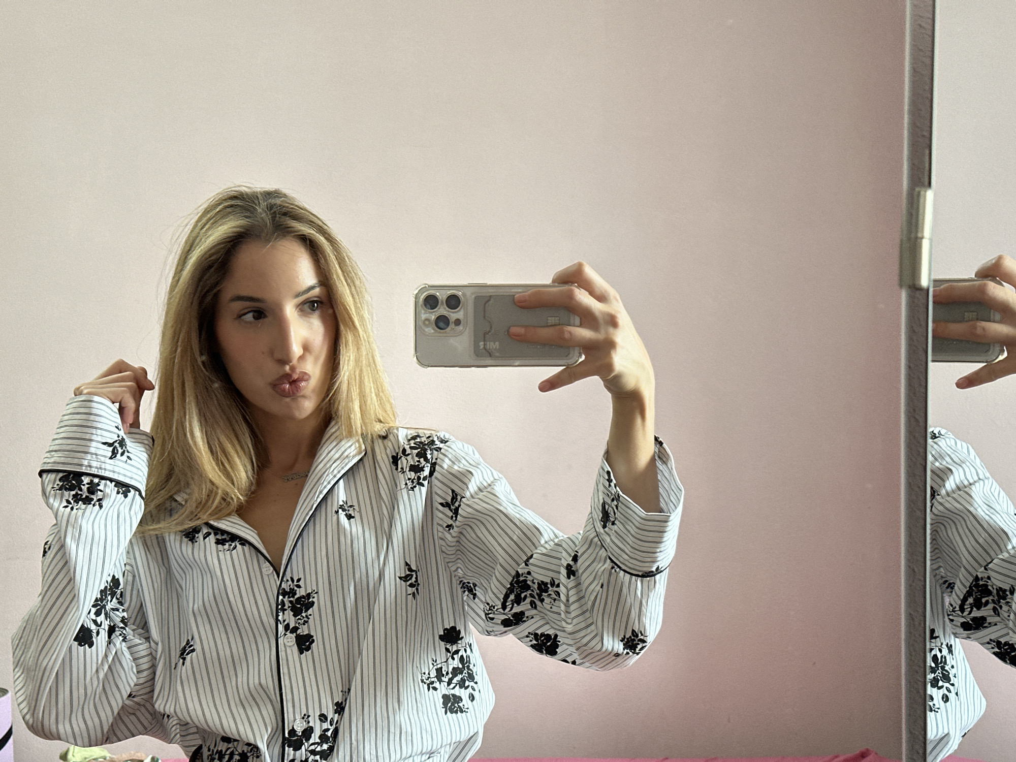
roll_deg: -1.0
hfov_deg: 39.7
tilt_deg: -2.7
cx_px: 508
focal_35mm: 48
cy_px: 381
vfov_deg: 30.3
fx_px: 1409
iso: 200
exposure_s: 1/50
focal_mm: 6.86
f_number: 1.78
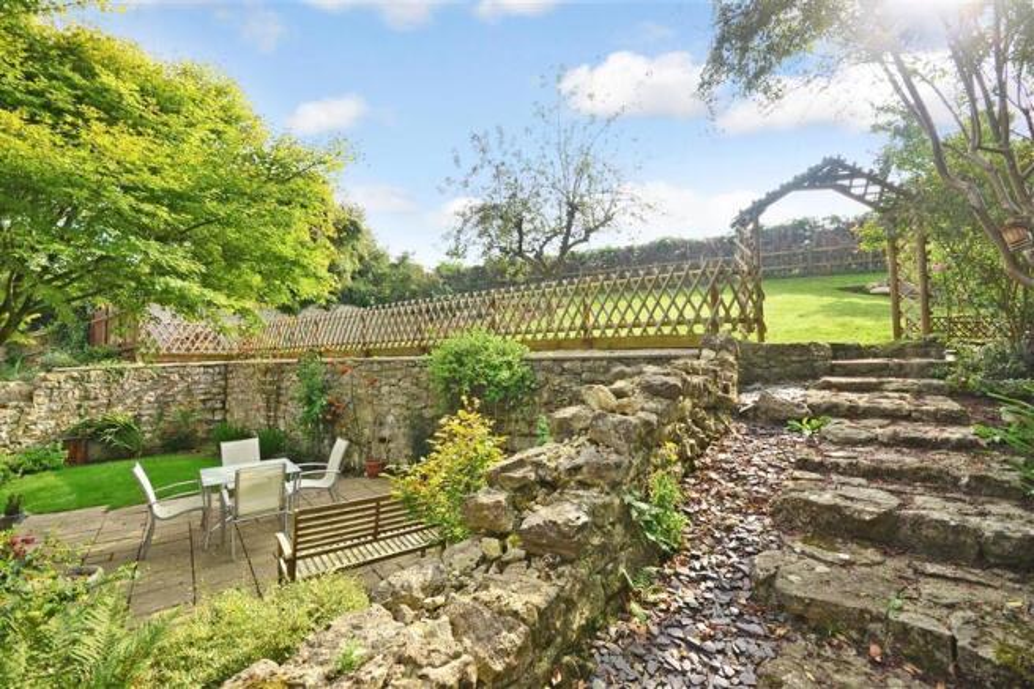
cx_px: 517
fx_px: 431
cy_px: 344
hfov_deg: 100.4
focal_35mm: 15
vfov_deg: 77.3
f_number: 8
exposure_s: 1/200
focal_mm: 10
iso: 200
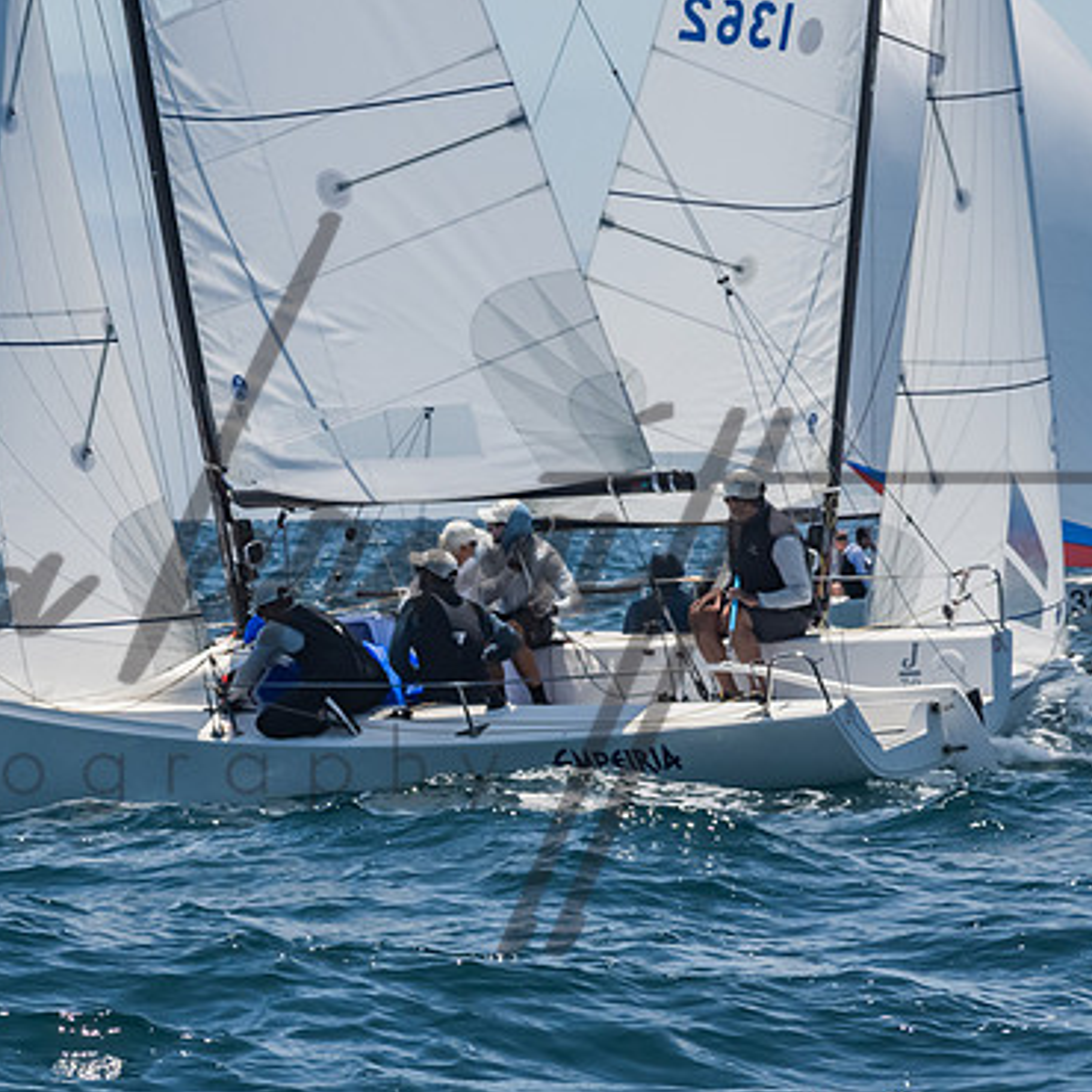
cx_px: 368
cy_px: 625
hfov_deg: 4.5
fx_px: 13812
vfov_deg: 4.5
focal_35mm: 387
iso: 640
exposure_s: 1/1600
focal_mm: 170
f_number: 14
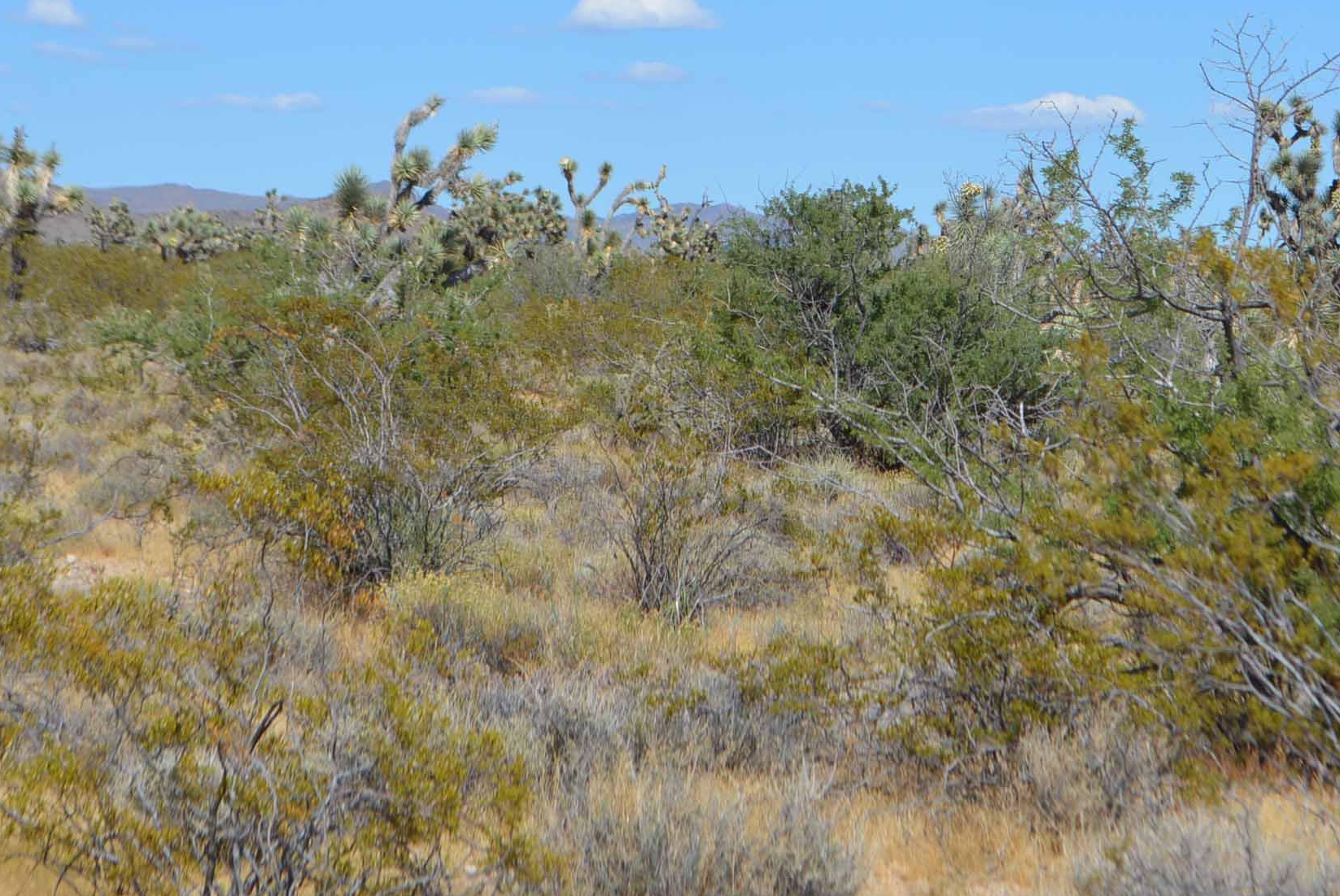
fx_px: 5584
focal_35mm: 150
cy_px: 221
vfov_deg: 9.2
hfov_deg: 13.7
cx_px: 923
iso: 100
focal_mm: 55
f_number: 9
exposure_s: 1/320
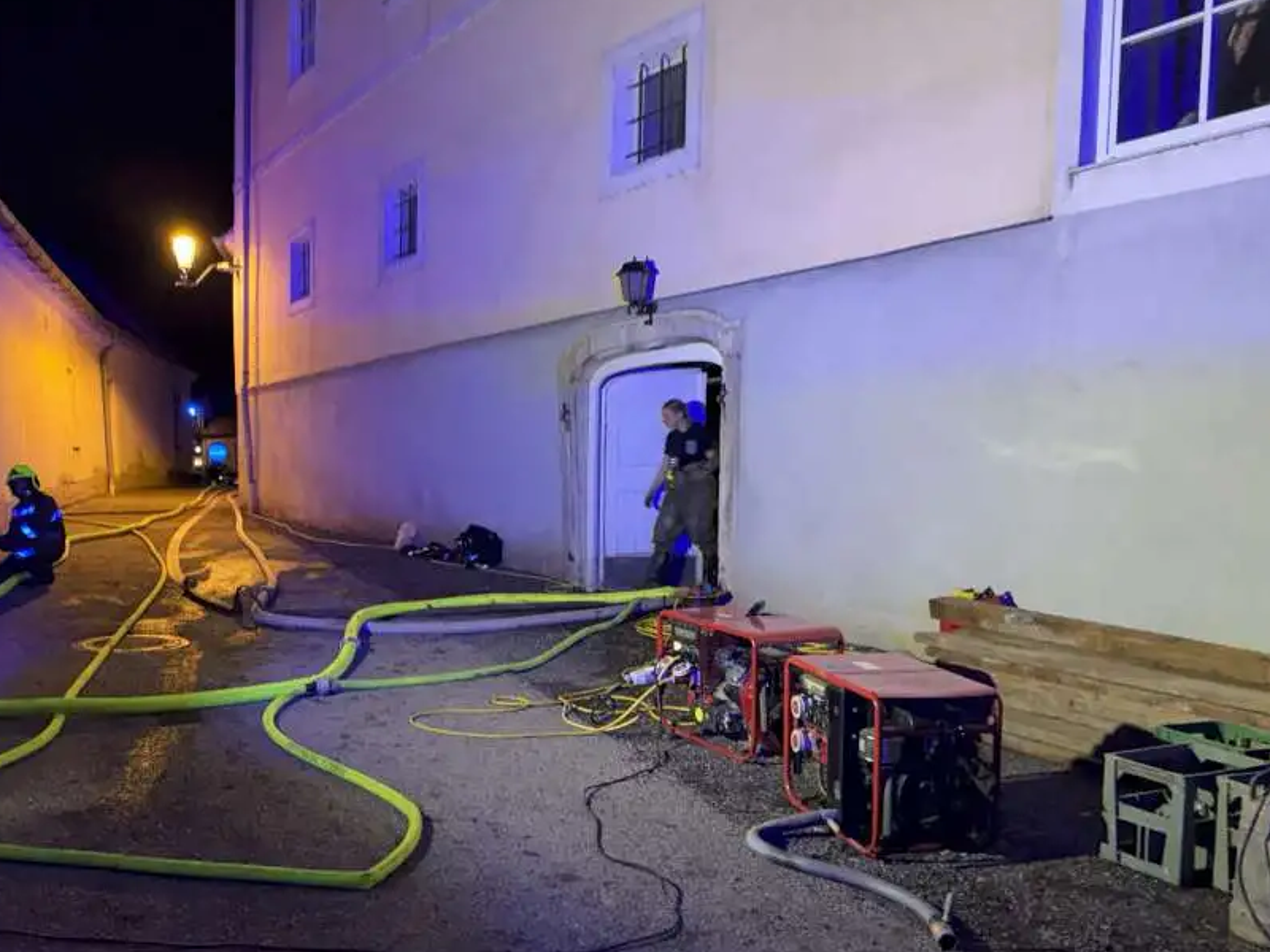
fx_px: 1321
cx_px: 395
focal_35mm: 36
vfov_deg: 39.5
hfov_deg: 50.2
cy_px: 563
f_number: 1.78
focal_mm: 6.76
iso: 800
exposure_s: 1/43
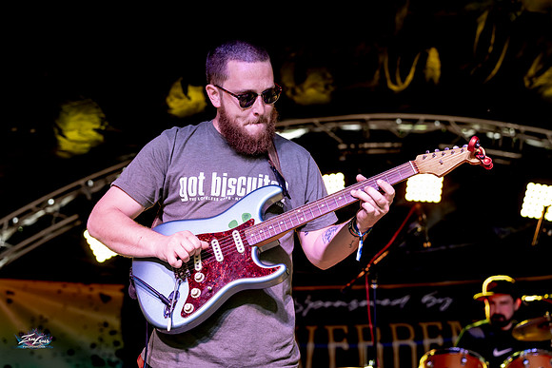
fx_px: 934
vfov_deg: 22.3
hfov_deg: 32.9
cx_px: 276
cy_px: 184
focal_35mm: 61
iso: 1250
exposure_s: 1/400
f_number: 2.8
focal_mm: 58
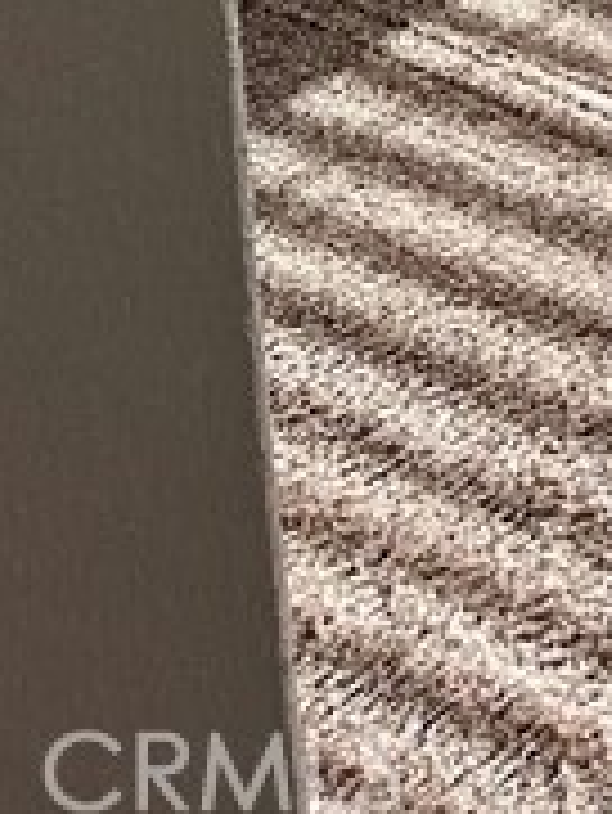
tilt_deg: -10.6
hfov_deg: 8.7
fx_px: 3461
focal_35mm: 147
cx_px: 1683
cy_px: -1466
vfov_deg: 10.4
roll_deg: +1.7
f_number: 1.6
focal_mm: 5.1
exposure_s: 1/1075
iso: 50
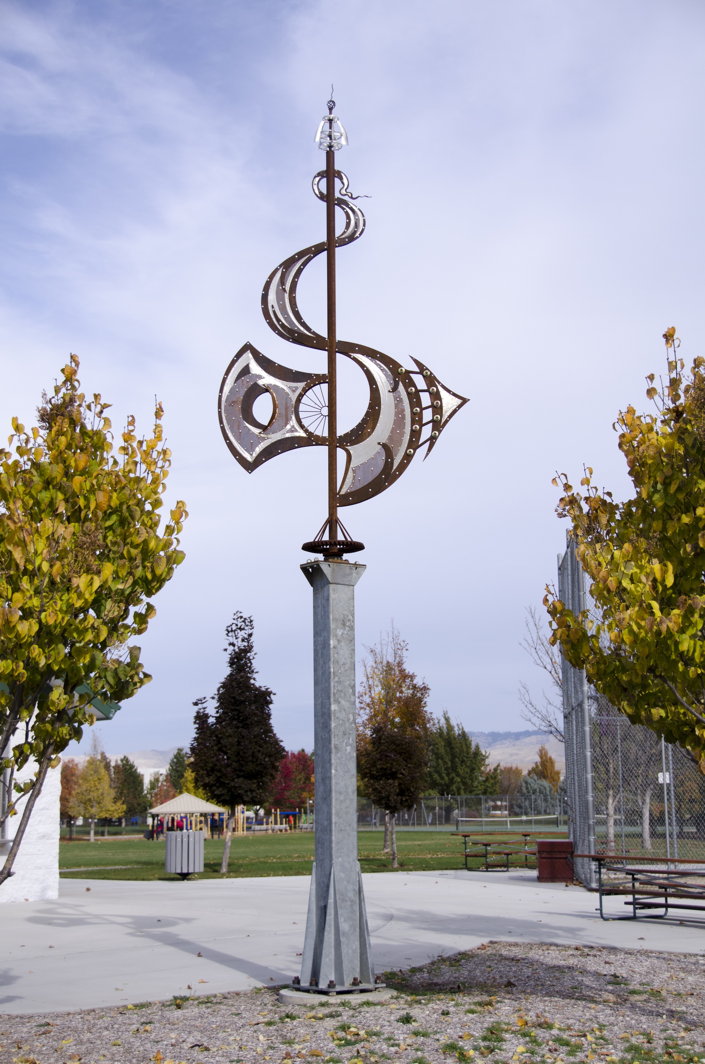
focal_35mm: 54
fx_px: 1593
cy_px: 532
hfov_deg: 24.9
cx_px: 352
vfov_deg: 36.9
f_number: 4.2
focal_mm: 36
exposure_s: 1/2500
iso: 200
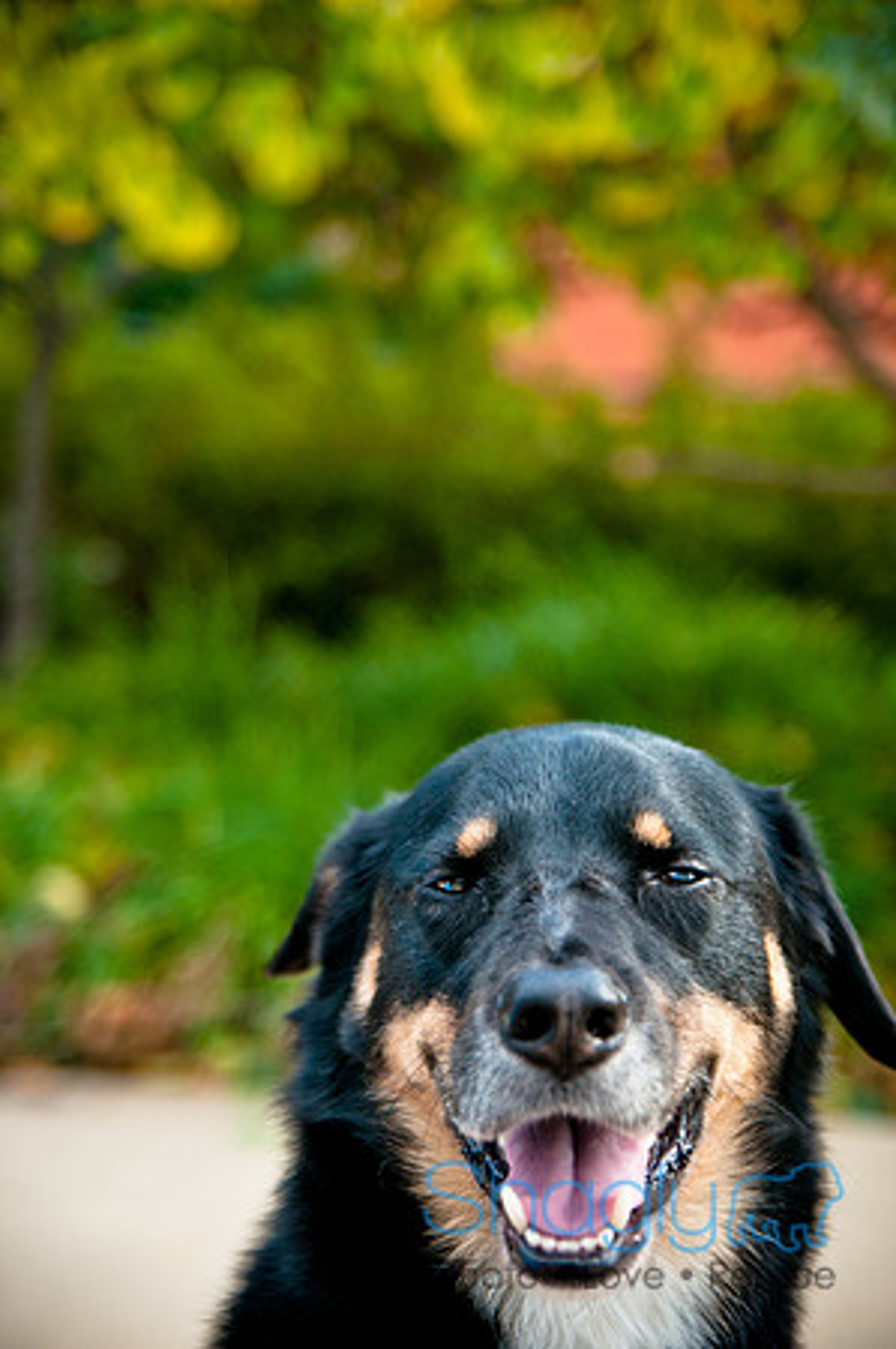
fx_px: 2806
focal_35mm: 75
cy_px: 674
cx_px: 448
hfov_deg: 18.1
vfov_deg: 27.0
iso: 400
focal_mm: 50
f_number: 2.8
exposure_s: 1/1000
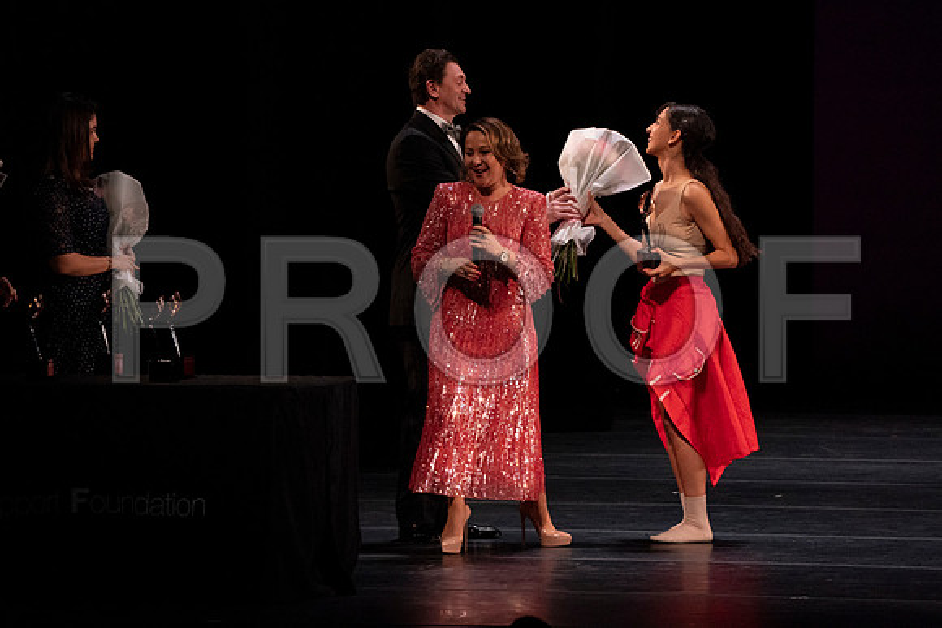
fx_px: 10312
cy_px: 314
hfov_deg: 5.2
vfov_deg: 3.5
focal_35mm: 394
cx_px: 471
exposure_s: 1/500
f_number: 10
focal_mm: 394
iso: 12800
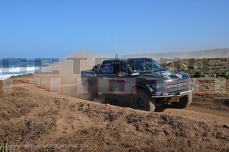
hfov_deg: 53.2
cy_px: 76
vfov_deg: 36.7
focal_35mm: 36
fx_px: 228
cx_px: 114
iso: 200
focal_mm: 24
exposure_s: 1/640
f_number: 7.1
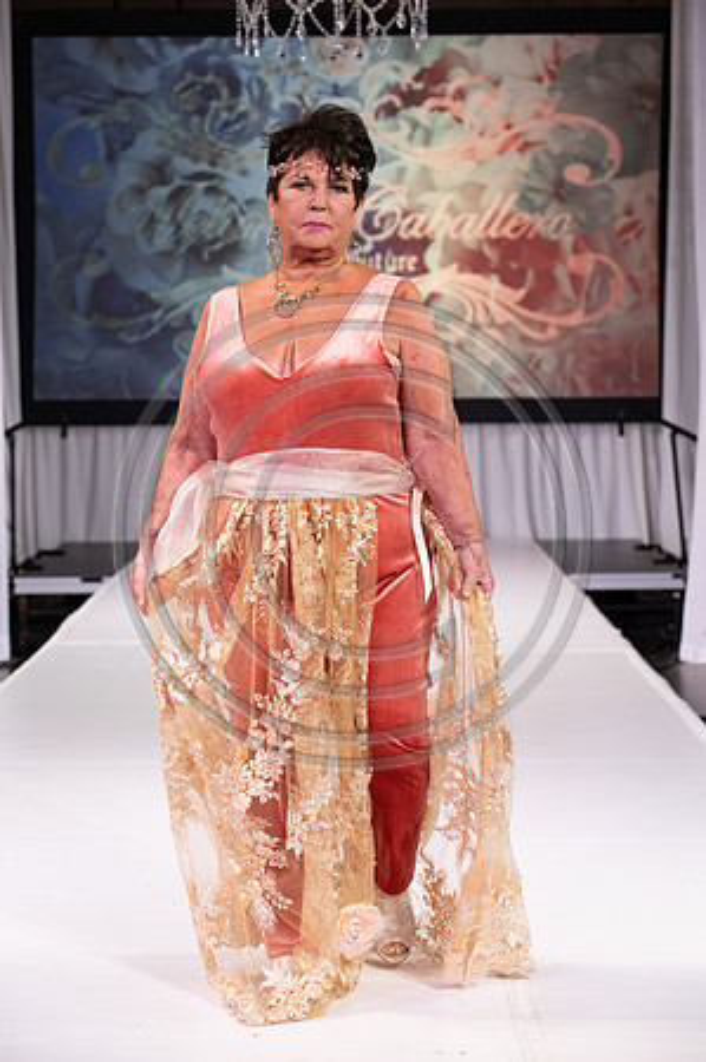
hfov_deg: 16.6
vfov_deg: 24.8
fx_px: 2418
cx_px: 353
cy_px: 531
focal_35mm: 82
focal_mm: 82
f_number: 5.6
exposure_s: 1/400
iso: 2000
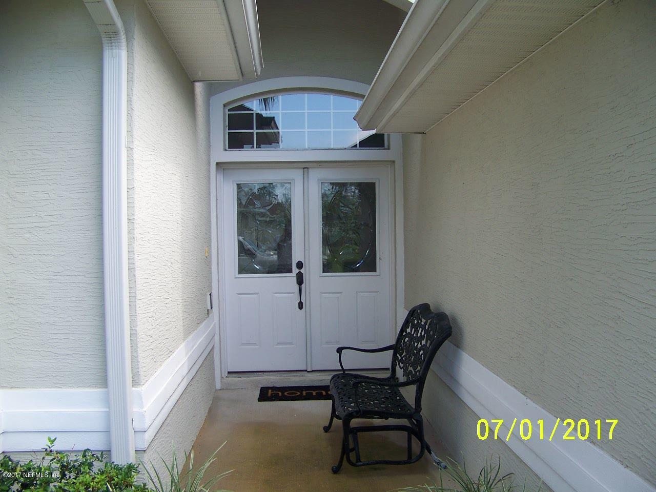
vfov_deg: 39.7
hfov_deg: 51.4
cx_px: 328
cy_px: 246
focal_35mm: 36
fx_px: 682
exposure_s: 1/160
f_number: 2.8
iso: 64
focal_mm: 5.85
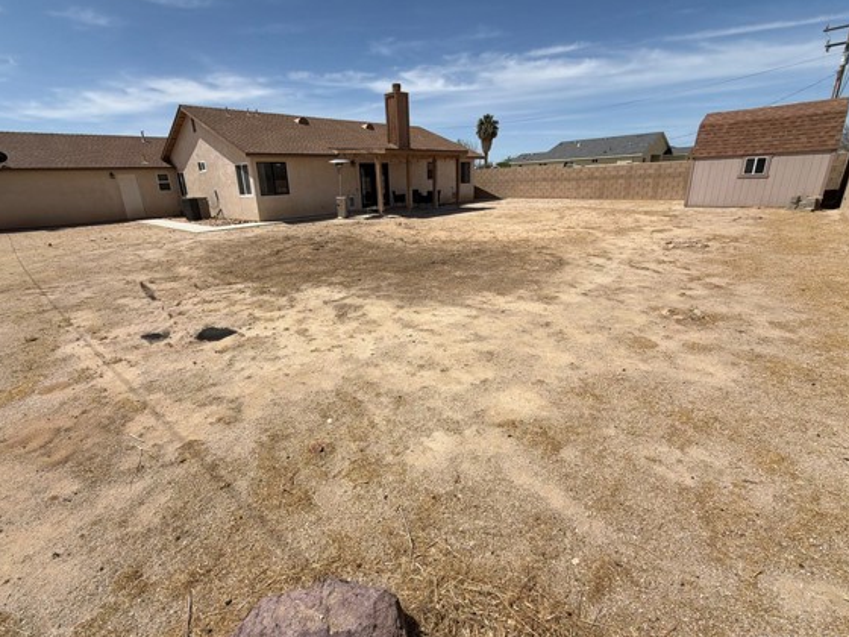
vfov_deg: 78.1
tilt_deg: -18.3
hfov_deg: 94.4
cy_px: 308
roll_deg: +2.4
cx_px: 406
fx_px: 392
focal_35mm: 16
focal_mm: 2.22
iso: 20
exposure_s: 1/1572
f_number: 2.2
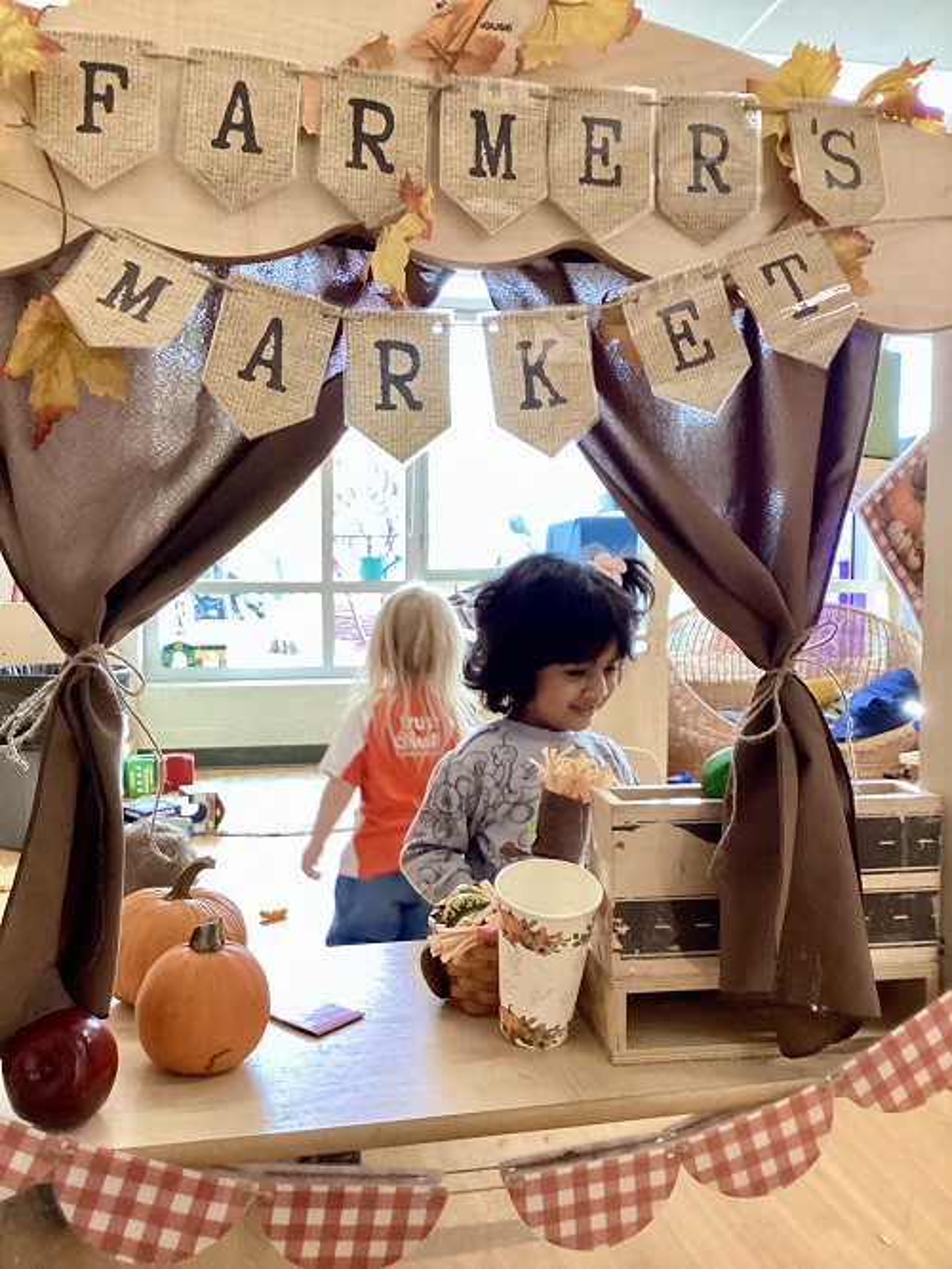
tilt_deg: -4.3
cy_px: 634
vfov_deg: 58.3
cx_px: 476
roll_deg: -0.9
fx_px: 1136
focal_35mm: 31
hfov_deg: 45.5
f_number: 2.4
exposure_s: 1/50
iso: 320
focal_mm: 3.3
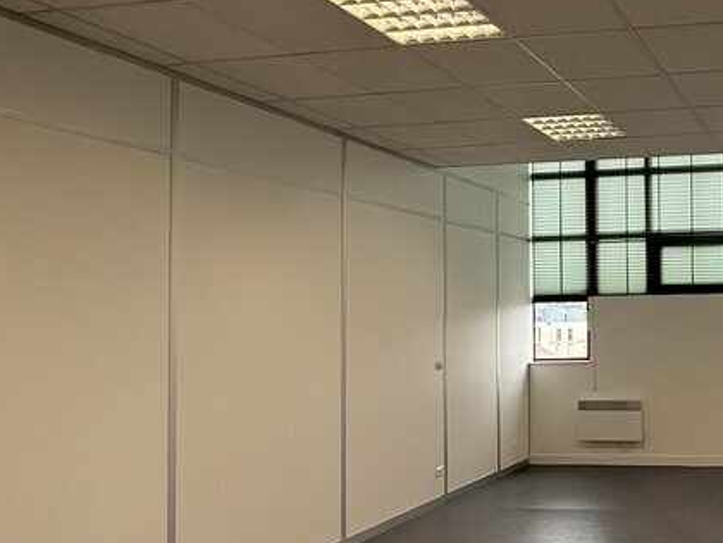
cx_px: 764
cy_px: 300
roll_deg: +0.5
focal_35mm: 32
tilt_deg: +2.0
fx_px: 668
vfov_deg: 44.1
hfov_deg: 45.3
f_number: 2.2
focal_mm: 2.22
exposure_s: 1/105
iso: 64
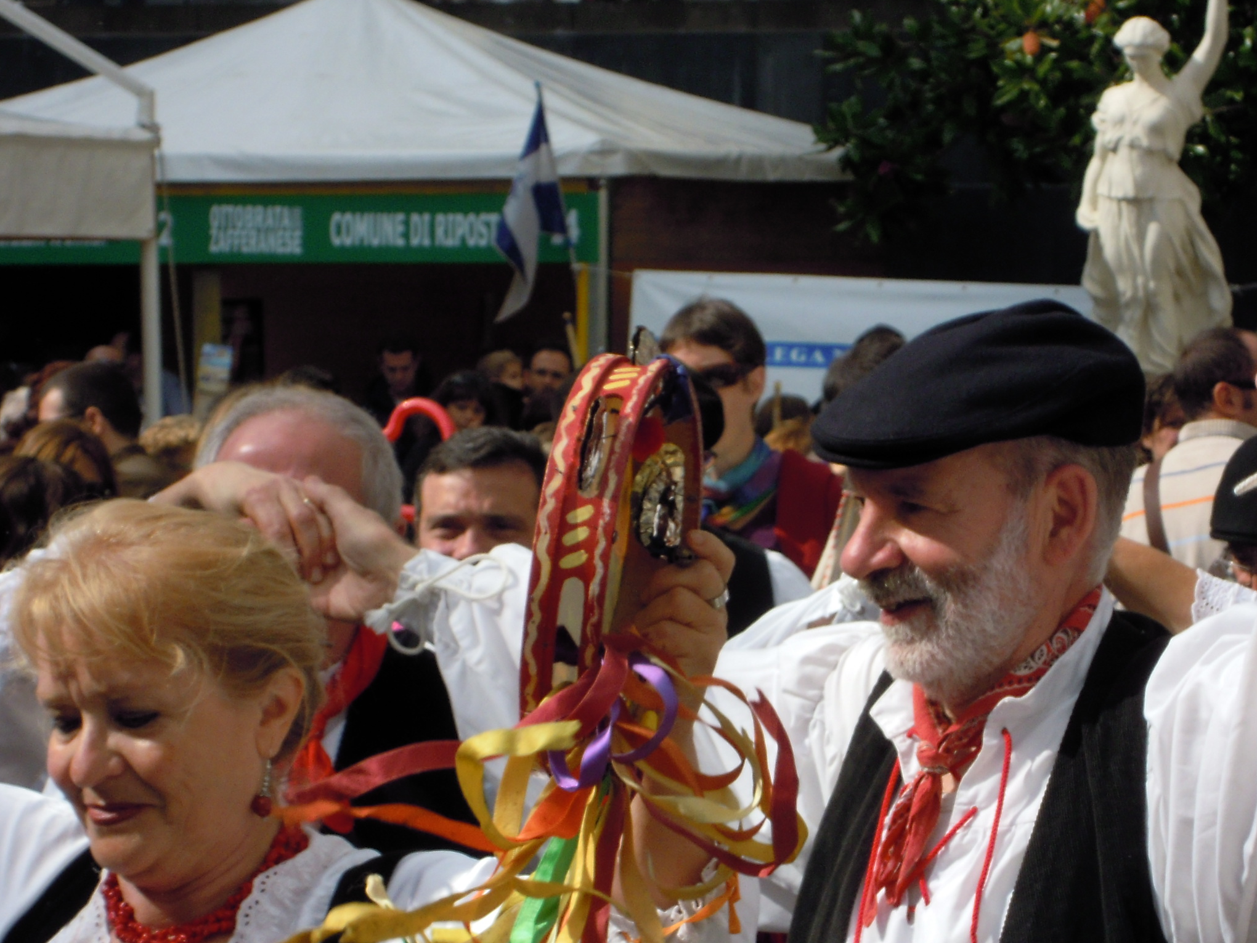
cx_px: 686
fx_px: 8134
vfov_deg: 6.6
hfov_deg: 8.8
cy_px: 677
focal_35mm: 224
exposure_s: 1/640
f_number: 6.6
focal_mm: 25
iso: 100
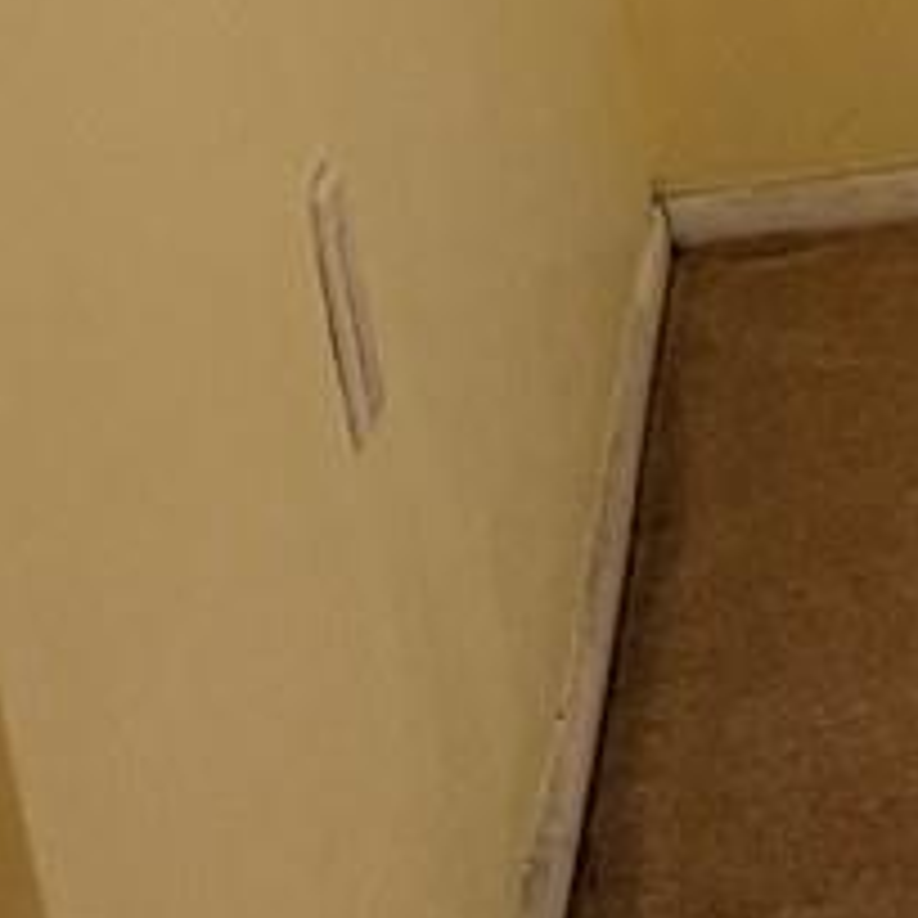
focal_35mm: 166
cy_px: 108
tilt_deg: -15.3
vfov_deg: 10.5
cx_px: 3380
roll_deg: +1.2
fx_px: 4981
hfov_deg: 7.9
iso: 250
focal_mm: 6.76
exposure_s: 1/60
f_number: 1.78
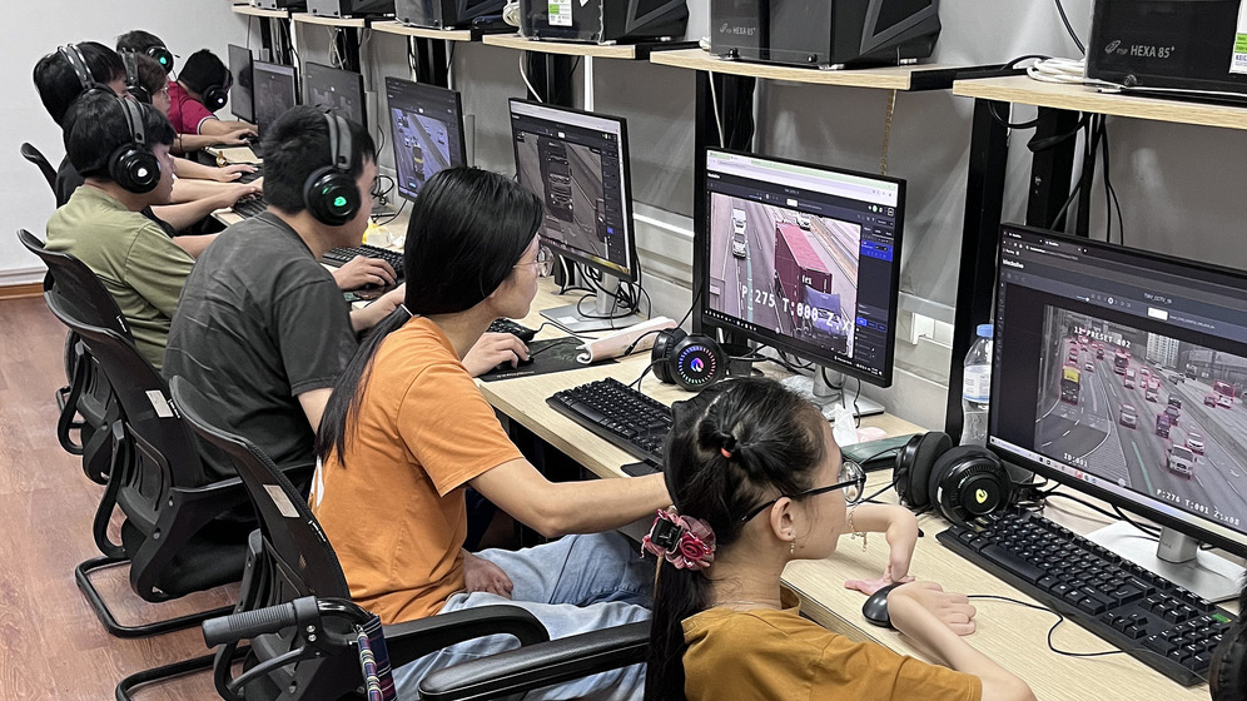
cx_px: 621
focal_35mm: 29
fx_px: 959
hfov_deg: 66.1
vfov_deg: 39.9
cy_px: 445
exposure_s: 1/50
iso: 250
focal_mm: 5.1
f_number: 1.6
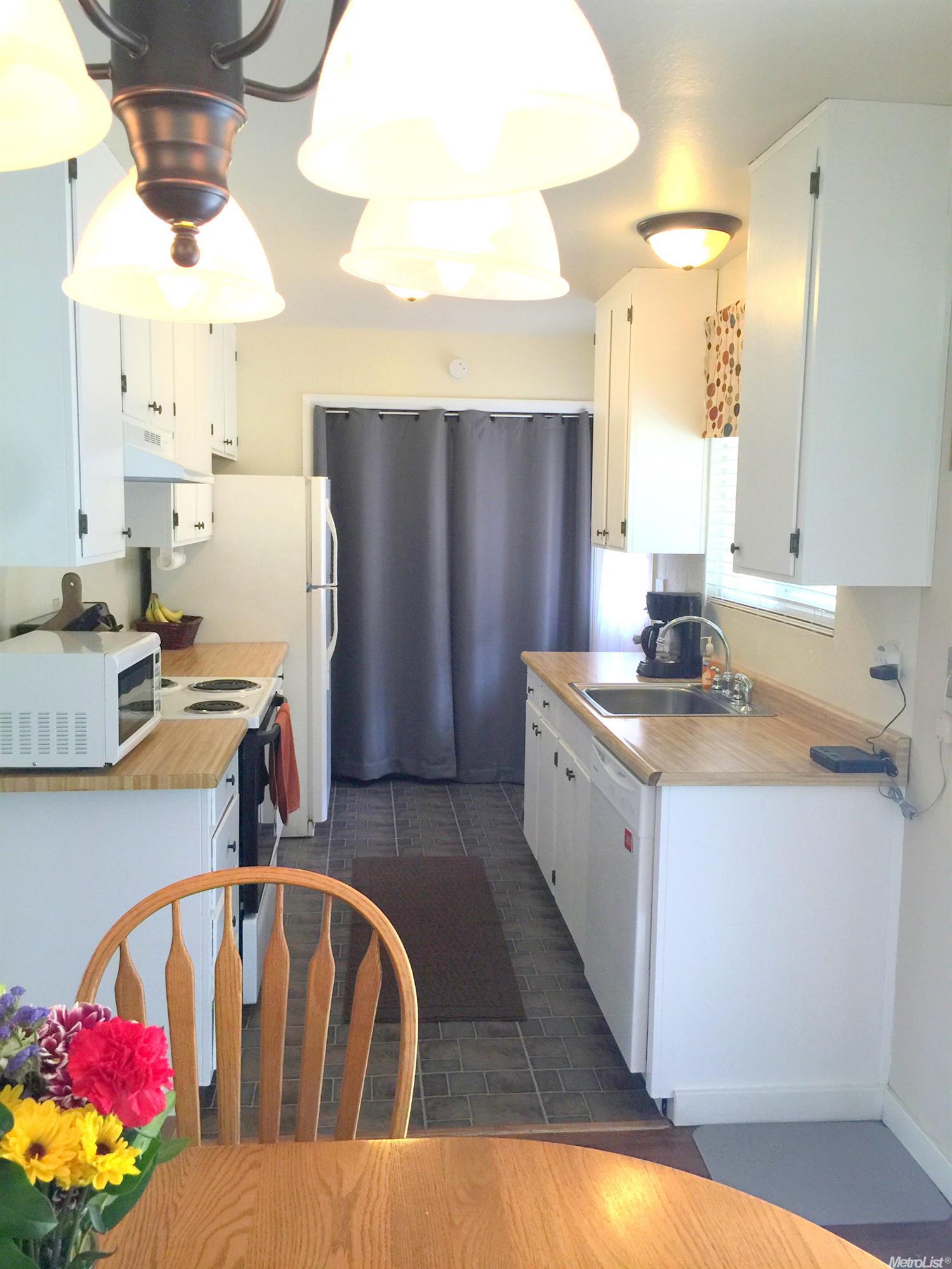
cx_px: 476
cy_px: 634
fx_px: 1063
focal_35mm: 29
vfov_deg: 61.7
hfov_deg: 48.2
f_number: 2.2
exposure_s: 1/30
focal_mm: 4.15
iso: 40
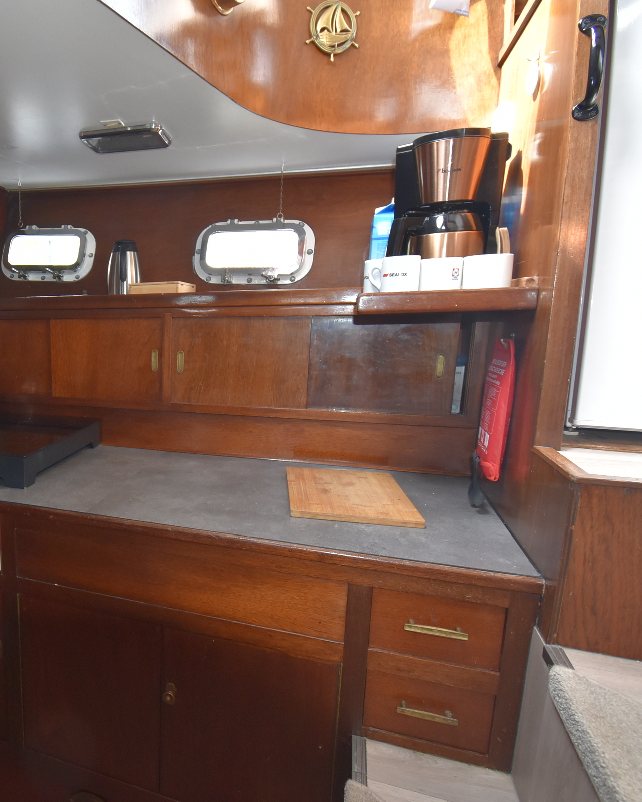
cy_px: 415
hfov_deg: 56.7
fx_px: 522
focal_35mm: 22
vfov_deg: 75.0
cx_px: 97
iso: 800
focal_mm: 10
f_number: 5
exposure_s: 1/100
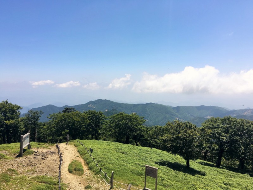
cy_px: 95
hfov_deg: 61.7
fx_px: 212
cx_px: 126
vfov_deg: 48.2
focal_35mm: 29
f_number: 2.2
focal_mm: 4.15
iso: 25
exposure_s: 1/2024
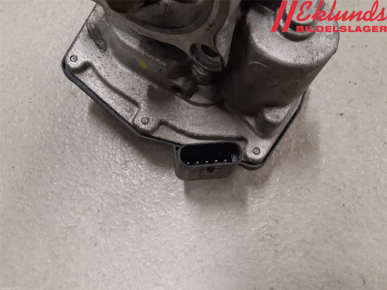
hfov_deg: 67.3
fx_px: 291
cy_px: 145
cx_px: 194
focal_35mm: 26
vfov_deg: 53.1
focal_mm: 3.93
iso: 160
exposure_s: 1/50
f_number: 1.7
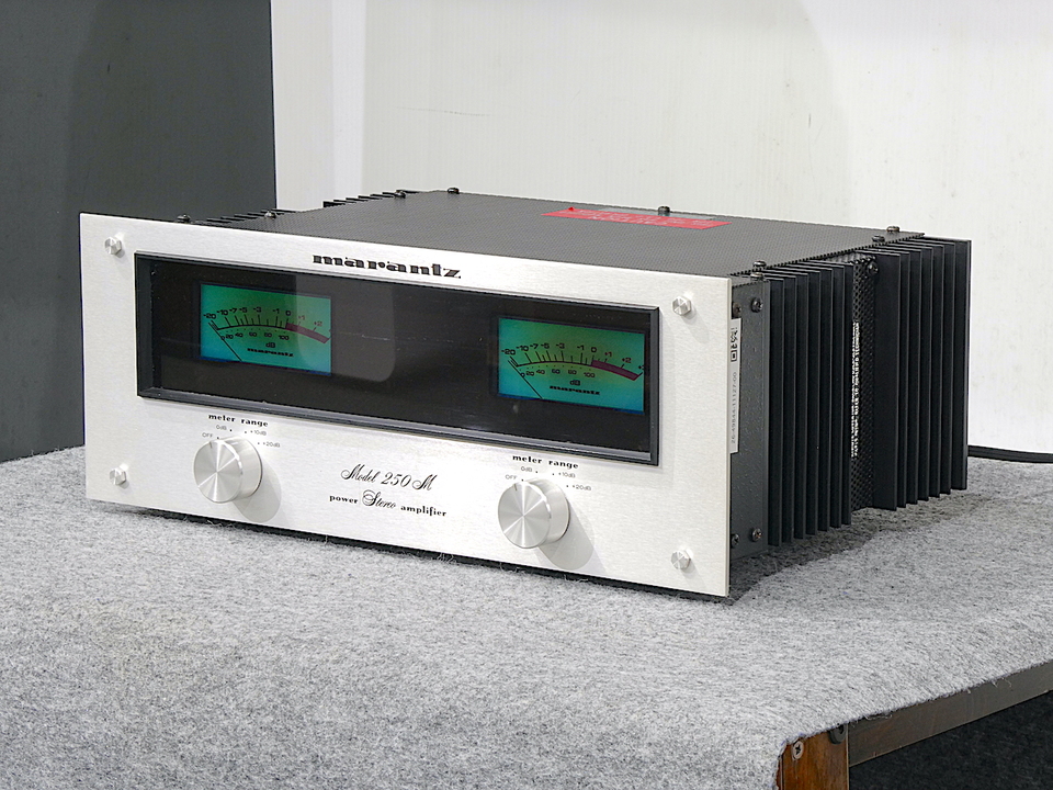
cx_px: 526
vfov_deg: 12.0
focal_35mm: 124
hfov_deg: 15.9
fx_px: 3772
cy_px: 395
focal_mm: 22.3
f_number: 8
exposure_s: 1
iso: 100
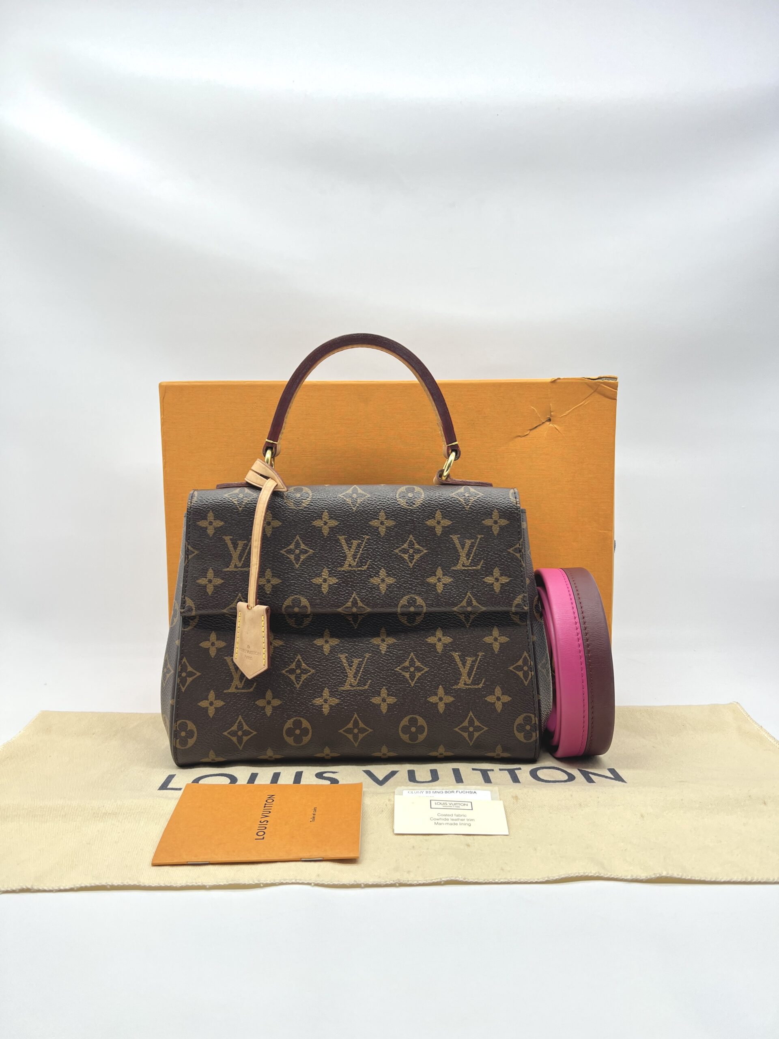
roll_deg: +0.2
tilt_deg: -3.3
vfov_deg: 67.3
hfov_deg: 53.1
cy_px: 520
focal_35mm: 26
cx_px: 390
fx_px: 780
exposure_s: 1/100
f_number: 1.5
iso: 32
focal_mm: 5.7
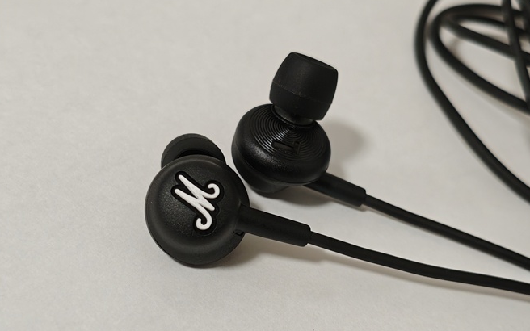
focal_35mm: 56
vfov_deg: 23.1
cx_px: 265
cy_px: 180
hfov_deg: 36.3
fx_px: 809
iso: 200
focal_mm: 4.94
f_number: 1.5
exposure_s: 1/100
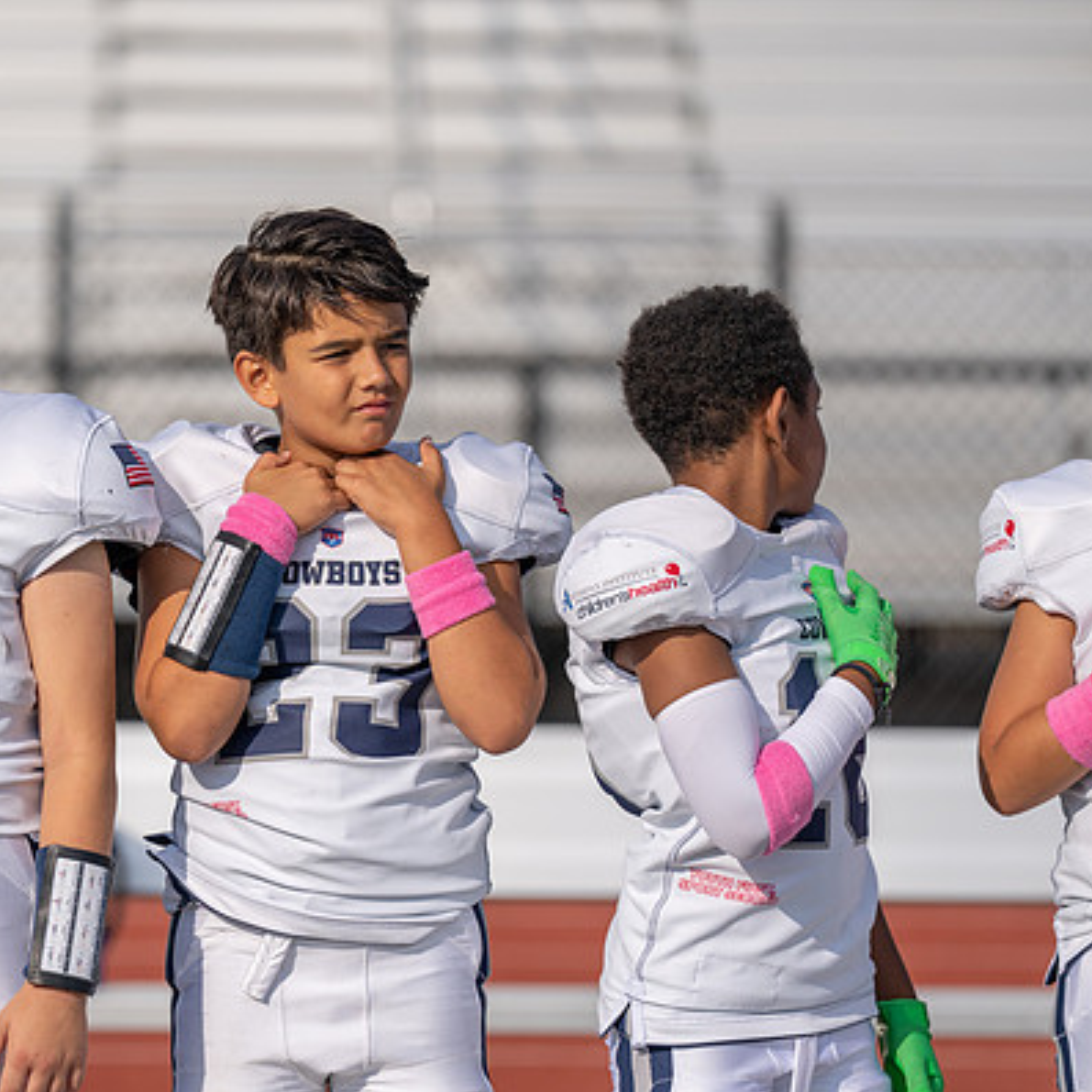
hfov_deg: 7.3
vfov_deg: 7.3
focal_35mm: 241
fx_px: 8601
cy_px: 546
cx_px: 325
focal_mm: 188
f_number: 2.8
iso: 100
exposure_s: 1/4000
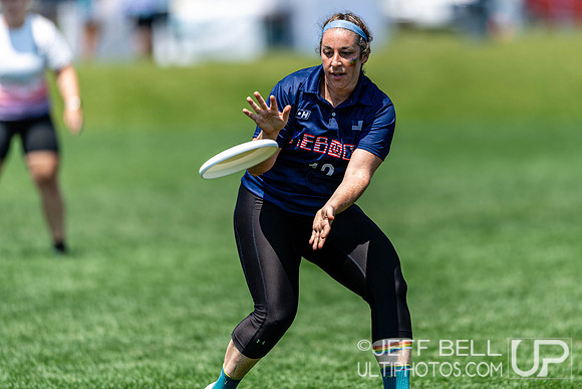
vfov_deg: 2.8
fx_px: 7991
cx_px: 360
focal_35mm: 494
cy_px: 149
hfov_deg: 4.2
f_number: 2.8
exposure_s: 1/2000
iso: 100
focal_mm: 400
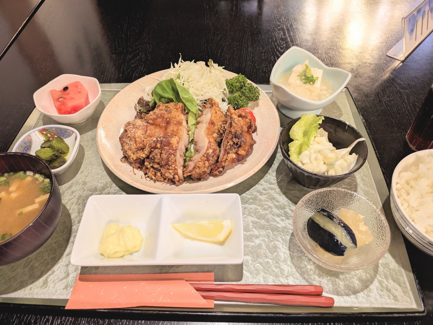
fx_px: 313
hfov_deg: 69.4
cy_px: 162
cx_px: 216
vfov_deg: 54.9
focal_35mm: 25
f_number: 1.89
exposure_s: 1/30
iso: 280
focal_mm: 5.43
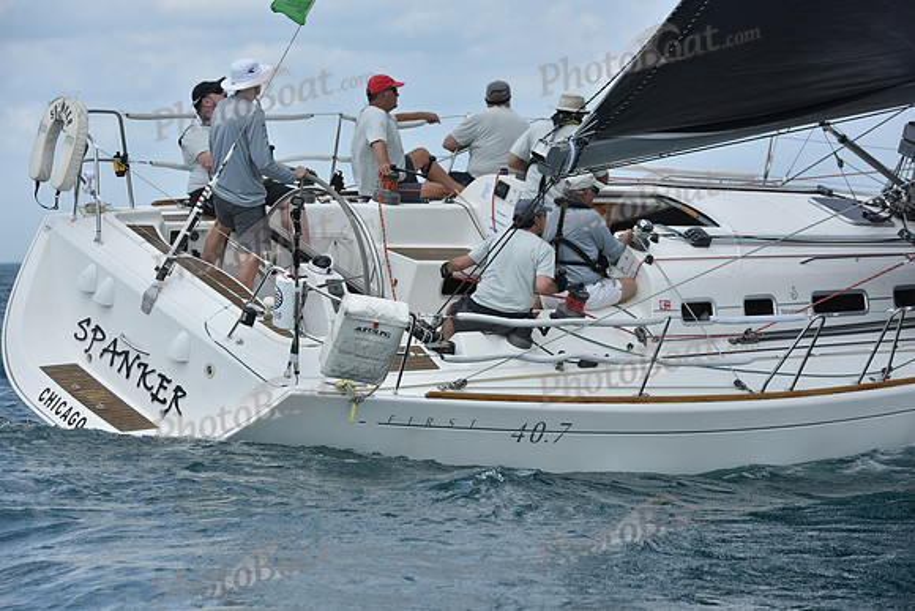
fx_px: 3305
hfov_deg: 15.8
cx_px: 458
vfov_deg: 10.6
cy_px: 306
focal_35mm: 130
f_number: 7.1
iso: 250
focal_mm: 130
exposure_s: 1/1250
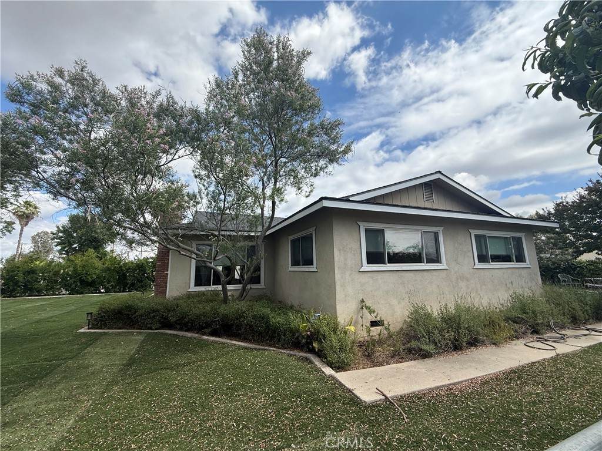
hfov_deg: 102.1
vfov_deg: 85.7
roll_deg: +0.8
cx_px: 301
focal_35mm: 14
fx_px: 243
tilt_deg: +10.2
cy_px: 226
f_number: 2.2
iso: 64
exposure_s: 1/2092
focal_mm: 2.22
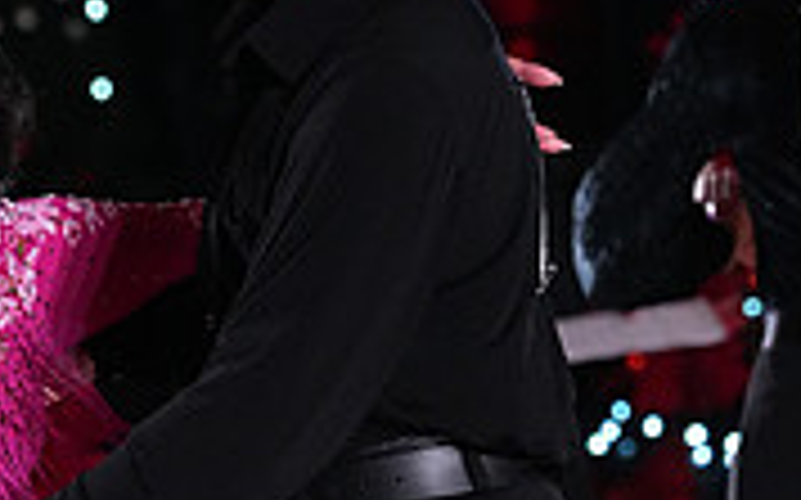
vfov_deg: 2.7
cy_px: 788
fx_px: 10734
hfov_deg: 4.3
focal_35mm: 492
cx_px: 29
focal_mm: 148
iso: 6400
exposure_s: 1/400
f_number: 5.6
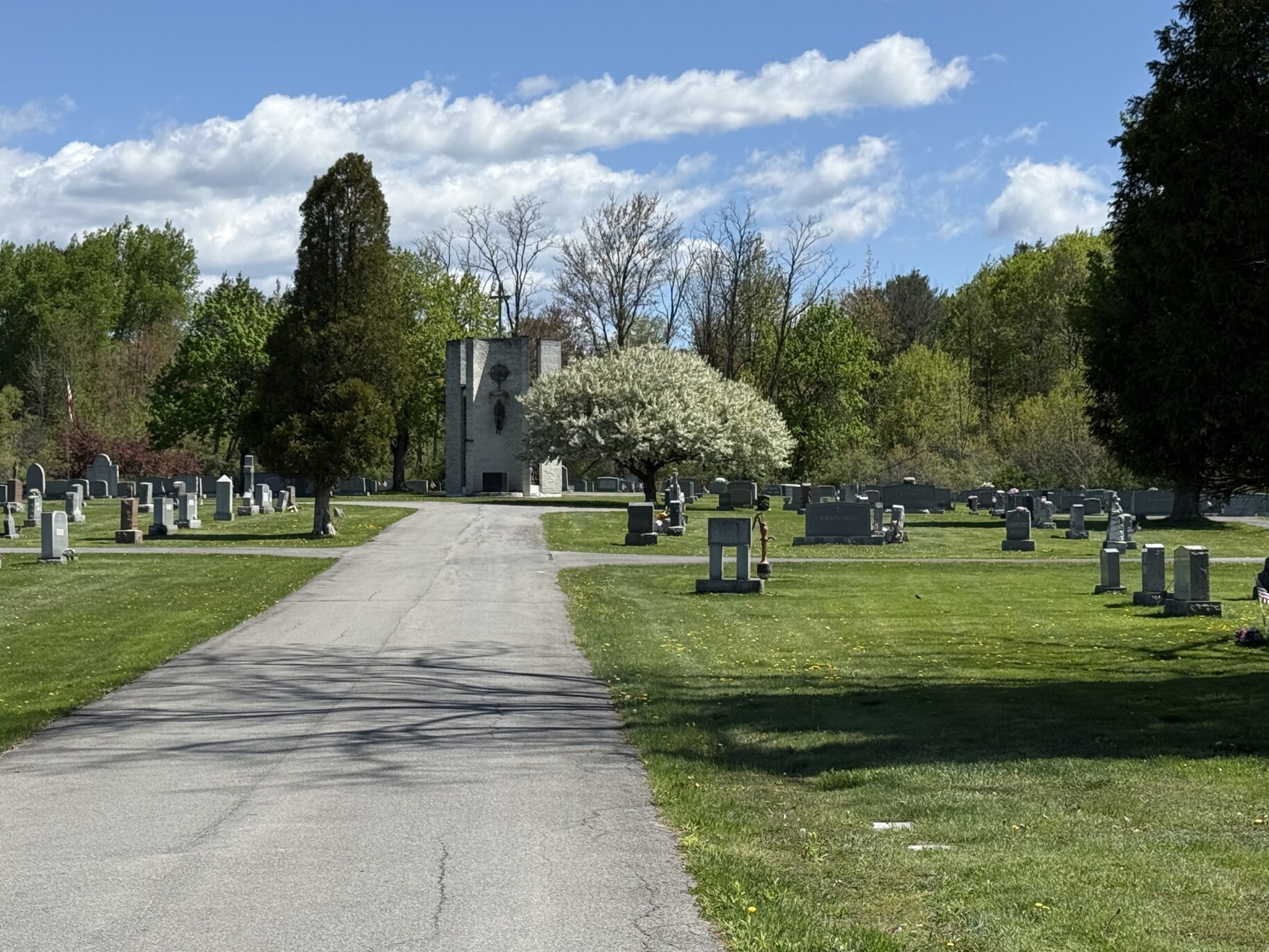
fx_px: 2456
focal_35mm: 67
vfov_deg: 21.9
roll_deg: +0.4
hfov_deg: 28.7
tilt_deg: +1.4
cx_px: 399
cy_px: 500
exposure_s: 1/6024
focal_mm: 6.76
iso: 64
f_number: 1.78
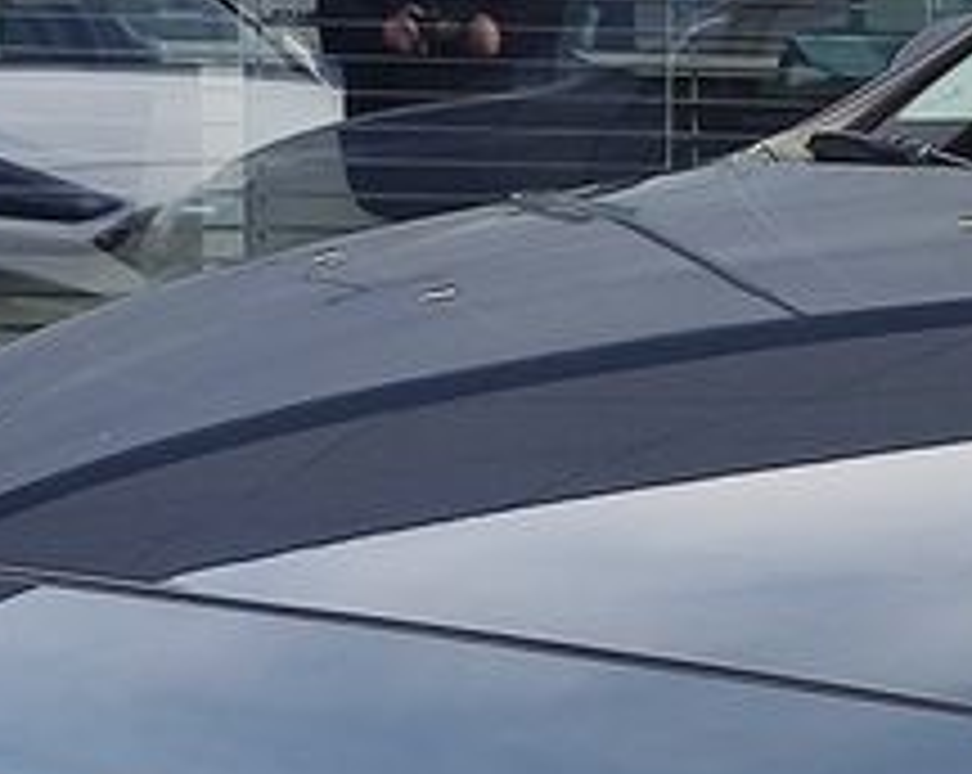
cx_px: 1642
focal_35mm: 125
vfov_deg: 12.2
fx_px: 3589
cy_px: 688
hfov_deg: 14.0
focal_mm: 7.01
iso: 50
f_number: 1.69
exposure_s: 1/344
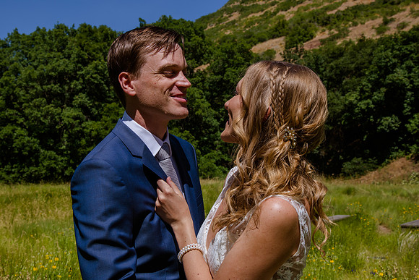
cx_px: 187
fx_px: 671
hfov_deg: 34.6
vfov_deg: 23.5
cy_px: 125
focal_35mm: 58
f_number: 13
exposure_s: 1/320
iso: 200
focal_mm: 52
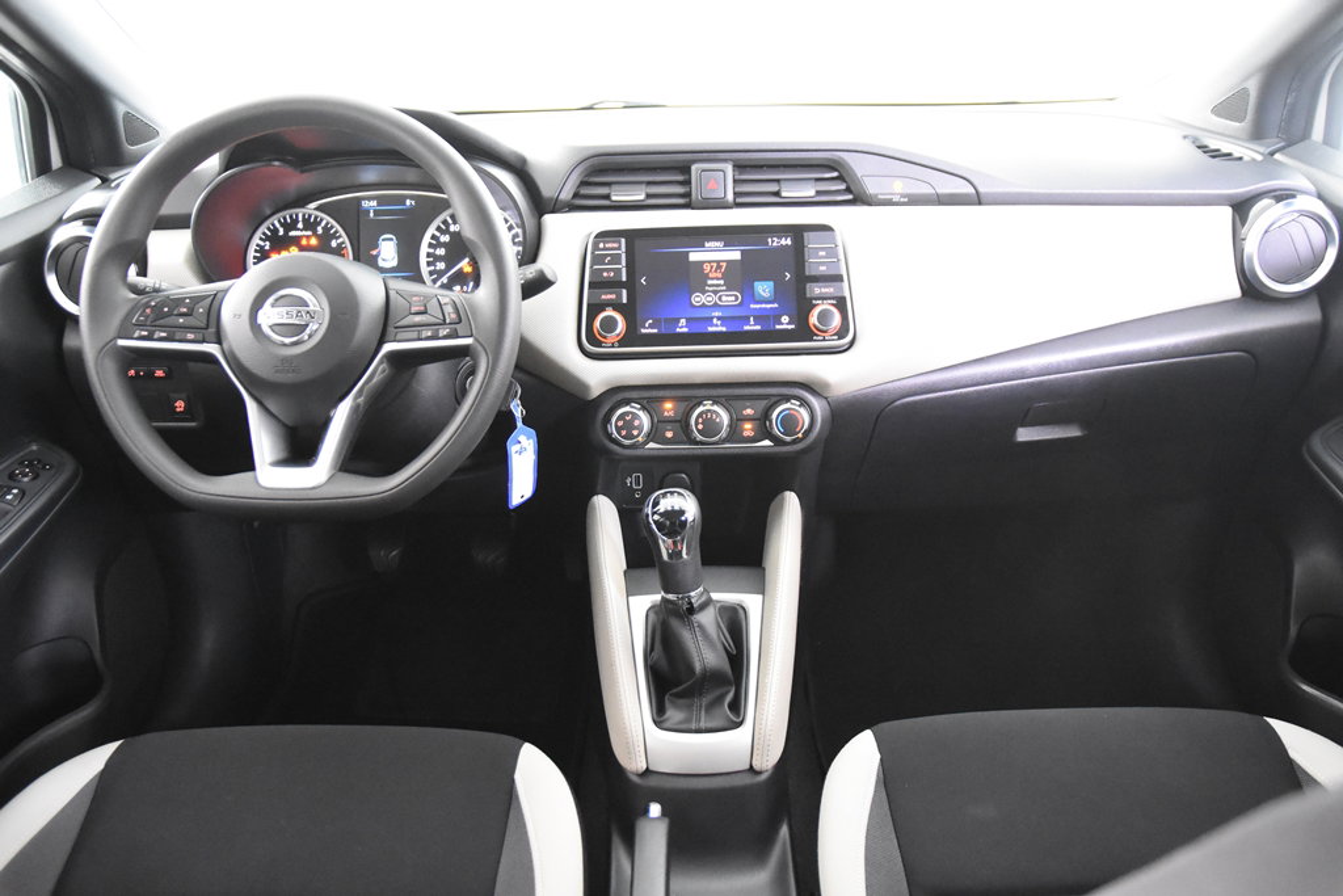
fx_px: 1119
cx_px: 672
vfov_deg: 43.6
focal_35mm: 30
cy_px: 448
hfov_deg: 61.9
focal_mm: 20
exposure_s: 1/30
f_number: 2.8
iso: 7200
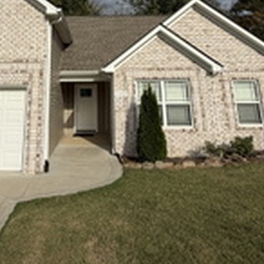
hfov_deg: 47.7
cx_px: 89
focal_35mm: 34
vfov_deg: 42.5
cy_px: 5
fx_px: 293
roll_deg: +0.8
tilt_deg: +16.6
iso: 20
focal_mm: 2.22
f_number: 2.2
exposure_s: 1/1087
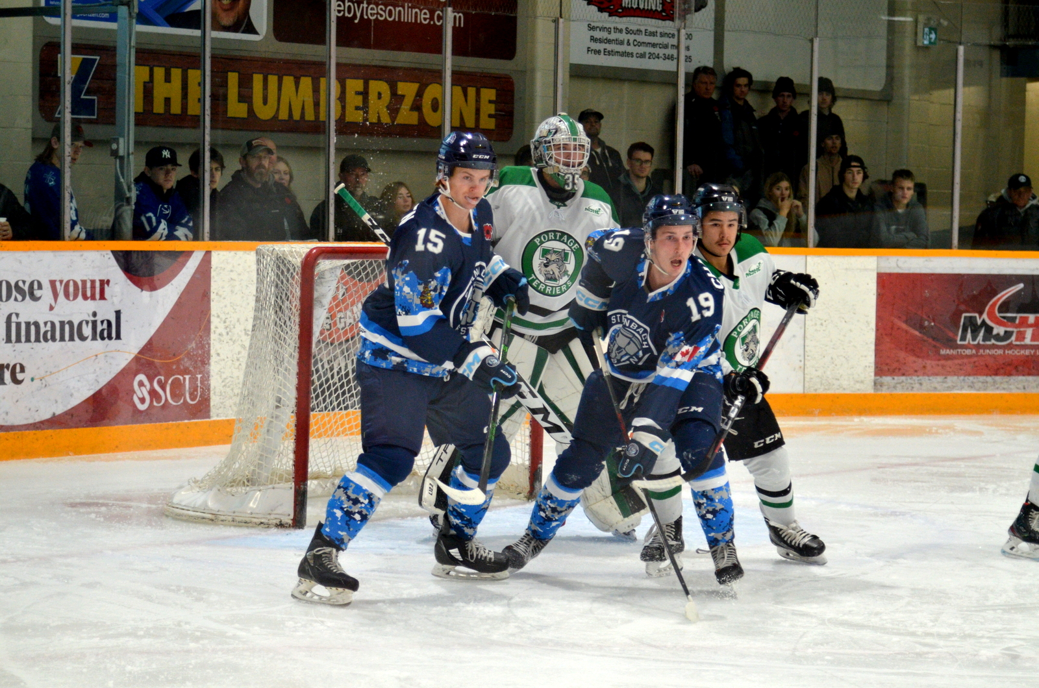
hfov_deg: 18.2
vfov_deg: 12.1
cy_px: 344
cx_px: 520
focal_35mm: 112
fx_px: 3240
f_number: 4
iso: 1600
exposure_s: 1/500
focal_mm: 75
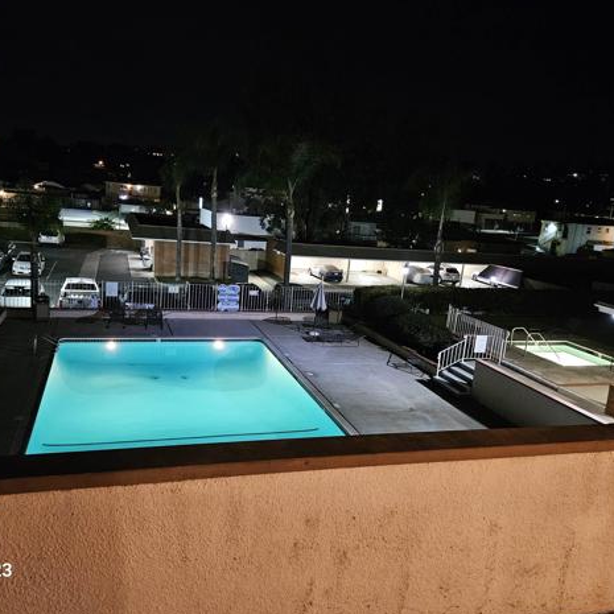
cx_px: 302
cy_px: 304
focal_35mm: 28
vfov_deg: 57.3
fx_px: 562
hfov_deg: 57.3
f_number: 1.8
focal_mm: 5.4
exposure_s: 1/34
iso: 1000
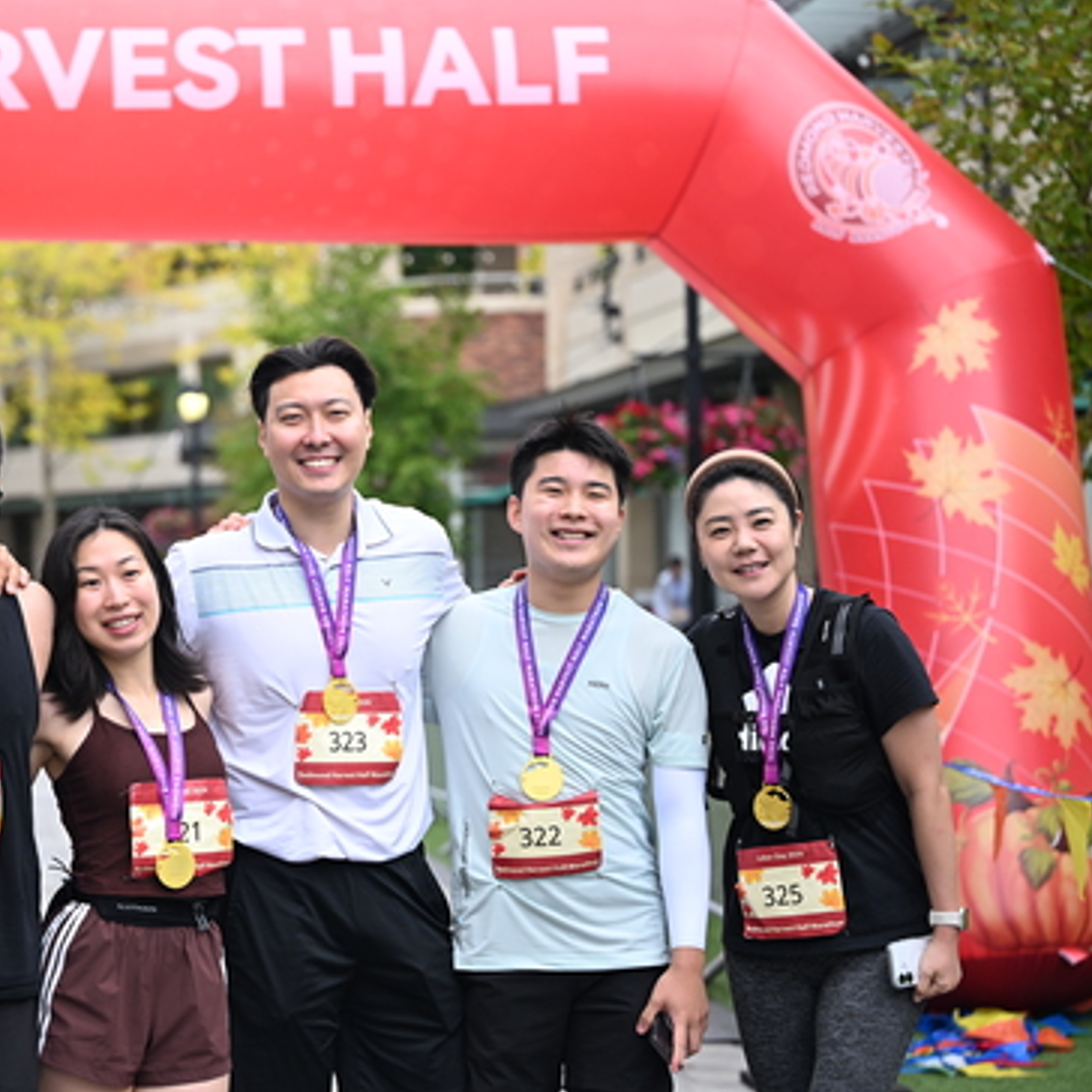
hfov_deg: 19.2
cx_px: 273
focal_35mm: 90
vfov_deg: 19.3
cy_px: 544
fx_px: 3212
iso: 640
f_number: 2.8
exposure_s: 1/1600
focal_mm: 70
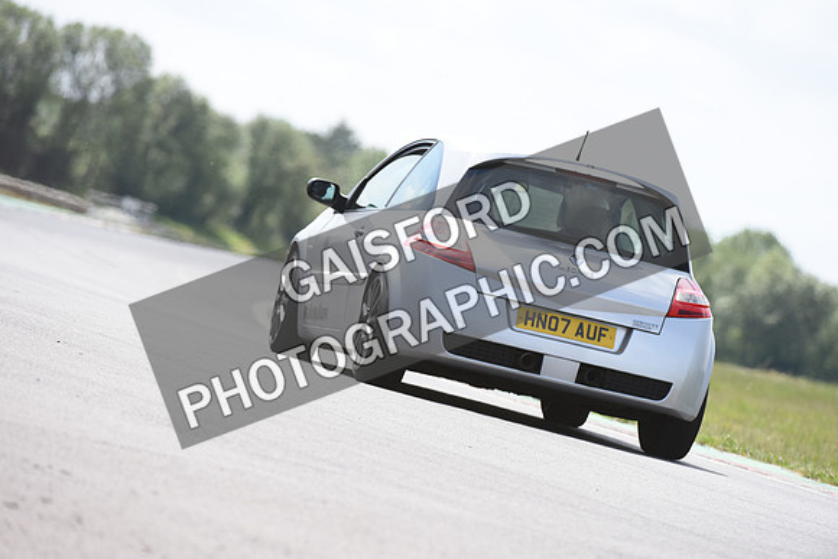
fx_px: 7916
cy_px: 280
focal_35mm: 340
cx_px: 419
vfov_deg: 4.0
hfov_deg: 6.1
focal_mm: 340
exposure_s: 1/1000
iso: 1250
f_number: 5.6
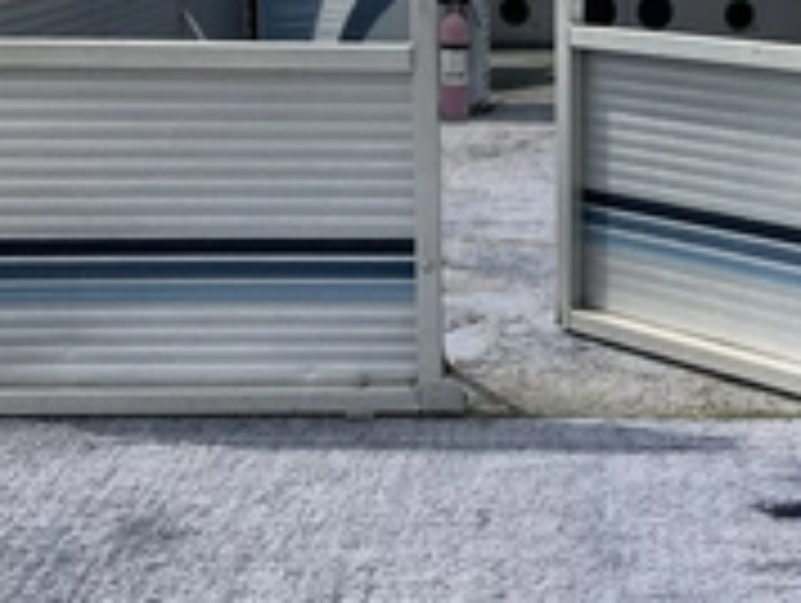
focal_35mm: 65
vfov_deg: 22.4
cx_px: 648
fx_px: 1506
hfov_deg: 29.1
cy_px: 158
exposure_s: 1/1786
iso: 25
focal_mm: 3
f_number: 1.8
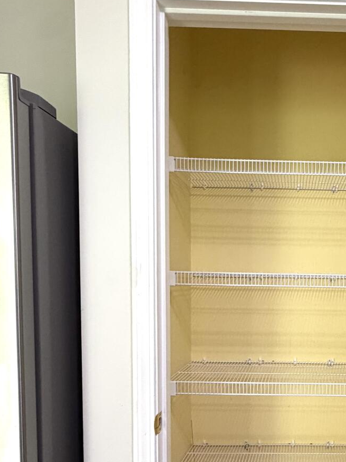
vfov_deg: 55.3
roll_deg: -0.8
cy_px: 317
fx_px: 427
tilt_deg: -4.5
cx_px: 305
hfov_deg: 41.1
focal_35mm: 32
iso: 400
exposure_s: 1/60
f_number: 2.2
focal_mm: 2.22
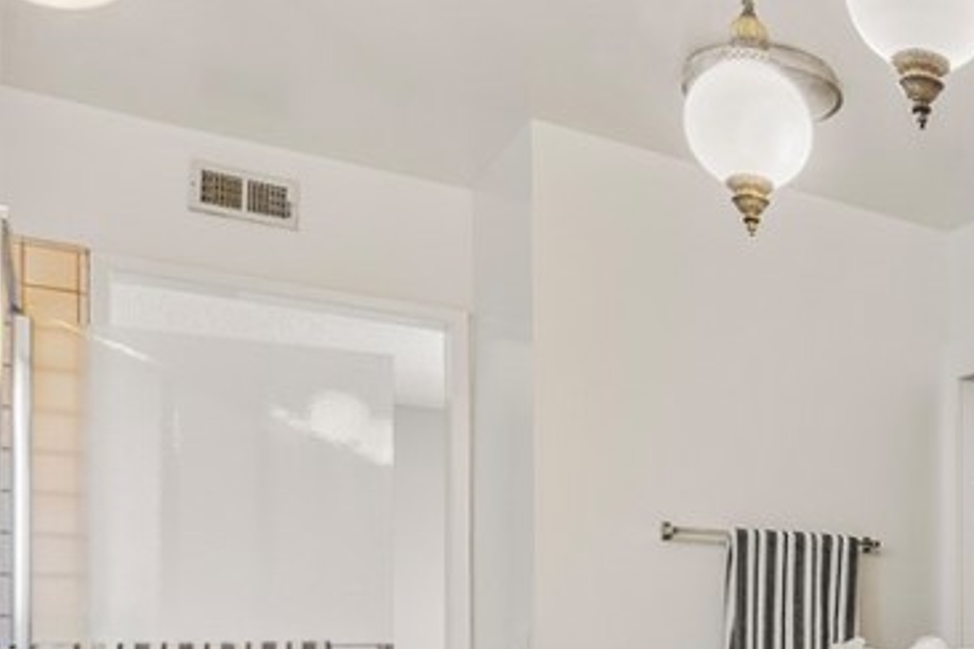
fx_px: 1136
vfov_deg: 29.1
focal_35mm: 42
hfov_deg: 35.7
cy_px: 696
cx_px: 1184
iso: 400
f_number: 8
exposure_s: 1/4
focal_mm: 10
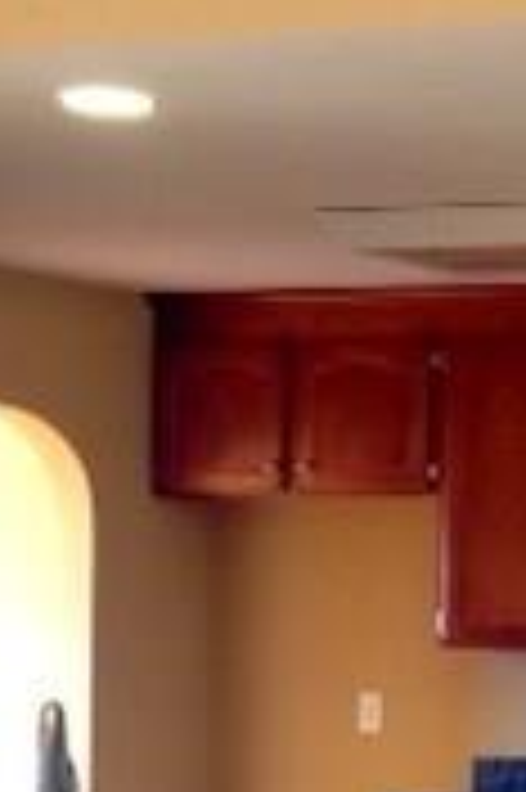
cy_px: 598
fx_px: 2898
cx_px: 926
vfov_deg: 15.5
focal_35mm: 132
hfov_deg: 9.9
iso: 80
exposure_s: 1/15
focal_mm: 4.28
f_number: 2.4
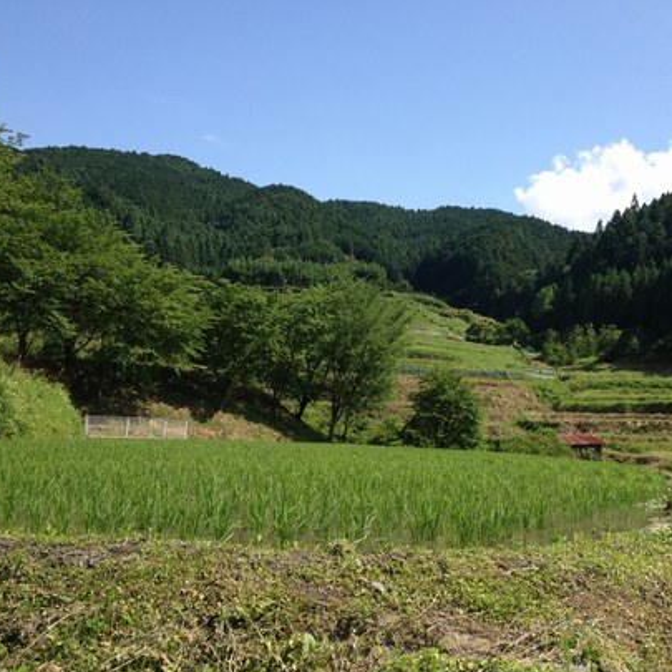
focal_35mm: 42
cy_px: 339
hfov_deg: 39.8
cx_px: 411
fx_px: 922
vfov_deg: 40.0
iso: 50
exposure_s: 1/1314
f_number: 2.4
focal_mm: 4.28
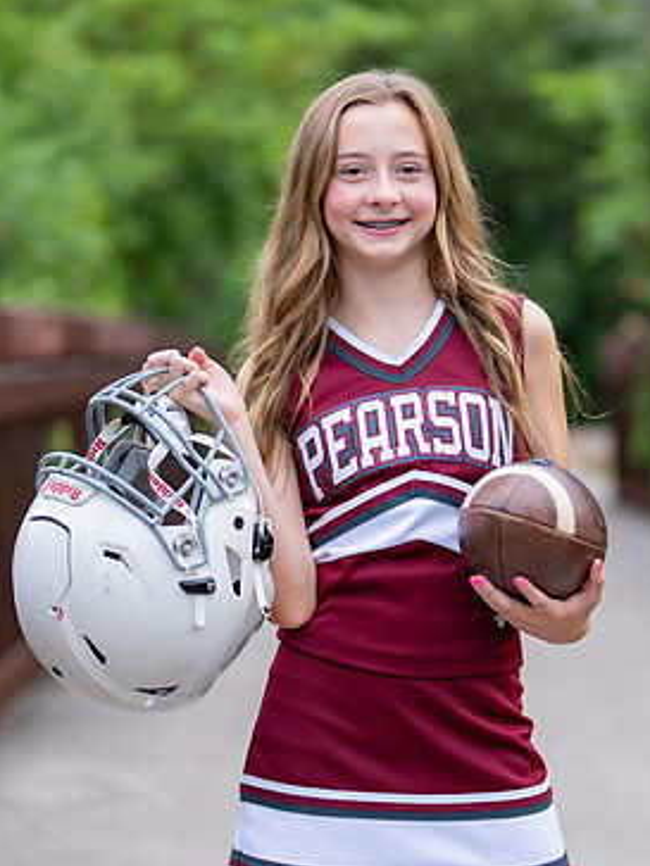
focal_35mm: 100
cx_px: 387
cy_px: 394
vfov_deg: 19.6
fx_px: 2504
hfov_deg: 14.8
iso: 100
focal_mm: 50
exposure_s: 1/1000
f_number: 1.2
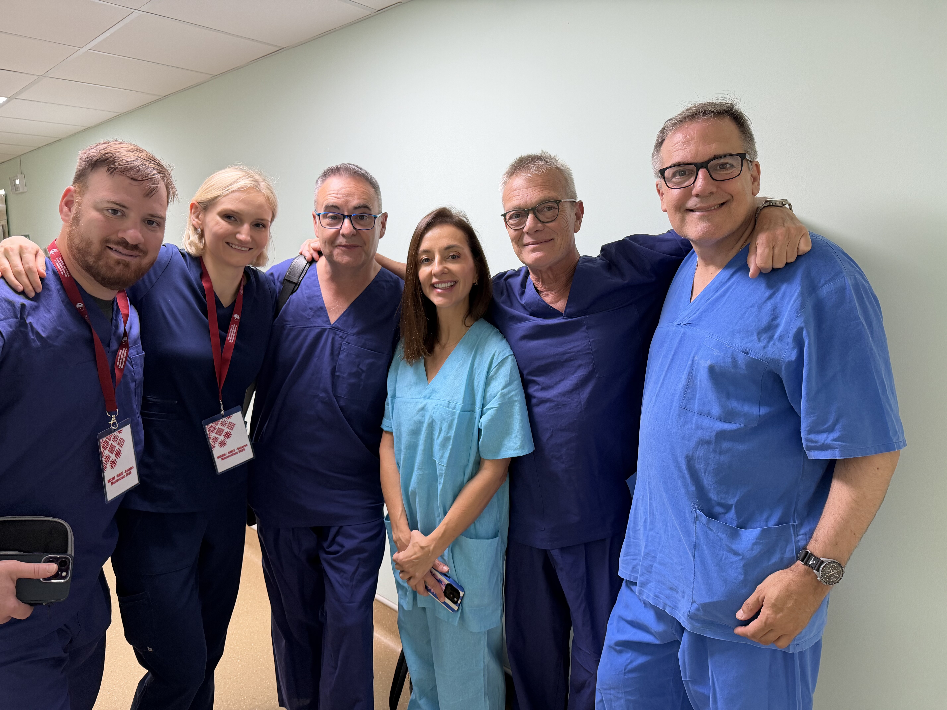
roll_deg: +0.2
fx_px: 657
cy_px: 355
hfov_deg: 71.6
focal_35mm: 24
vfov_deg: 56.8
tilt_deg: -8.2
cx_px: 474
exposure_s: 1/74
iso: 200
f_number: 1.78
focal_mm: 6.76
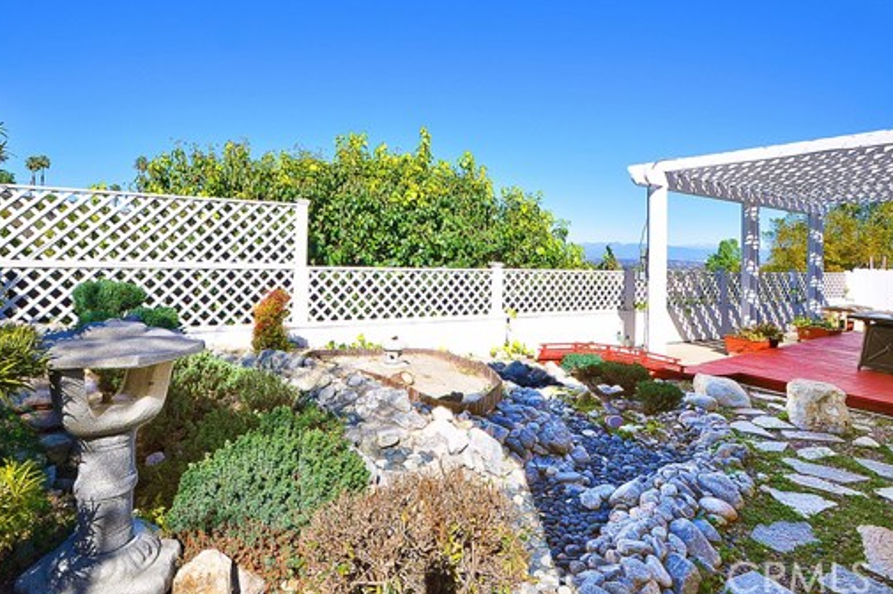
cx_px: 403
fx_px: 471
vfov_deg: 63.7
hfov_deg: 86.7
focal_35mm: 19
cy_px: 227
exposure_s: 1/160
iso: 200
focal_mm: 10
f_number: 11
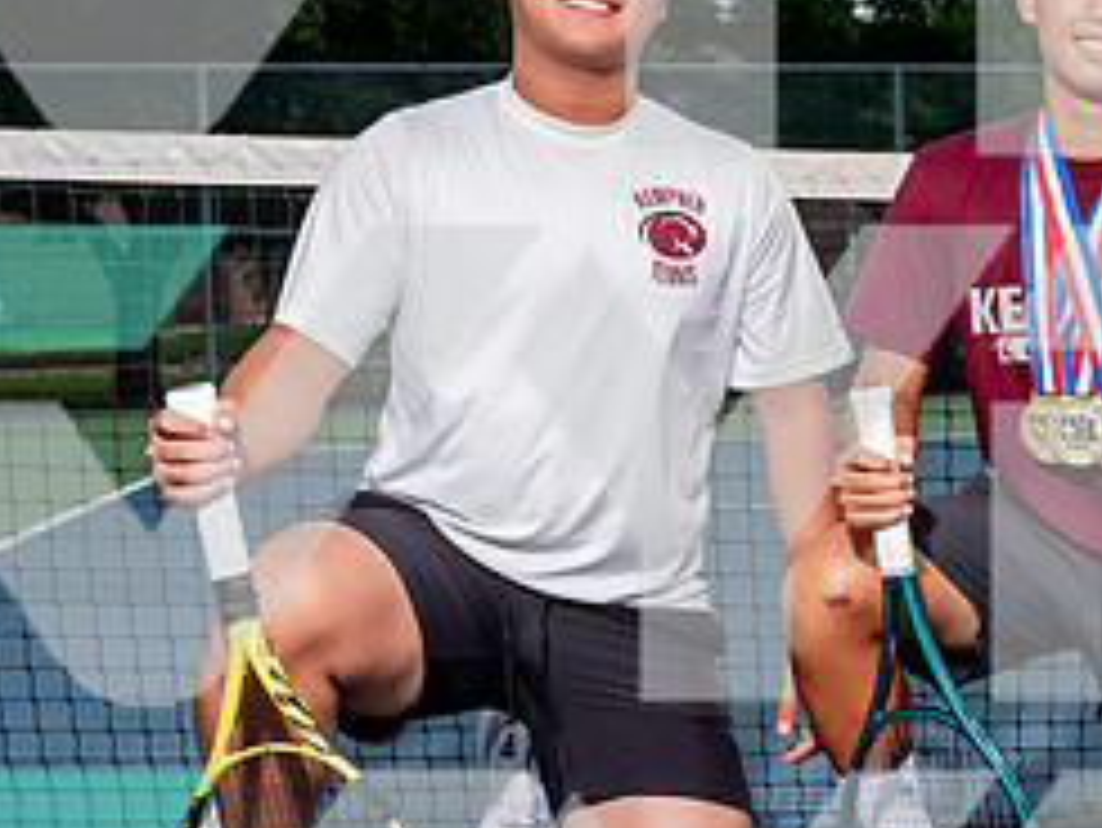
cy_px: 466
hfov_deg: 25.5
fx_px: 2389
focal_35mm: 75
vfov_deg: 19.6
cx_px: 904
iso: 100
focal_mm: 33
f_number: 4
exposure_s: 1/1000
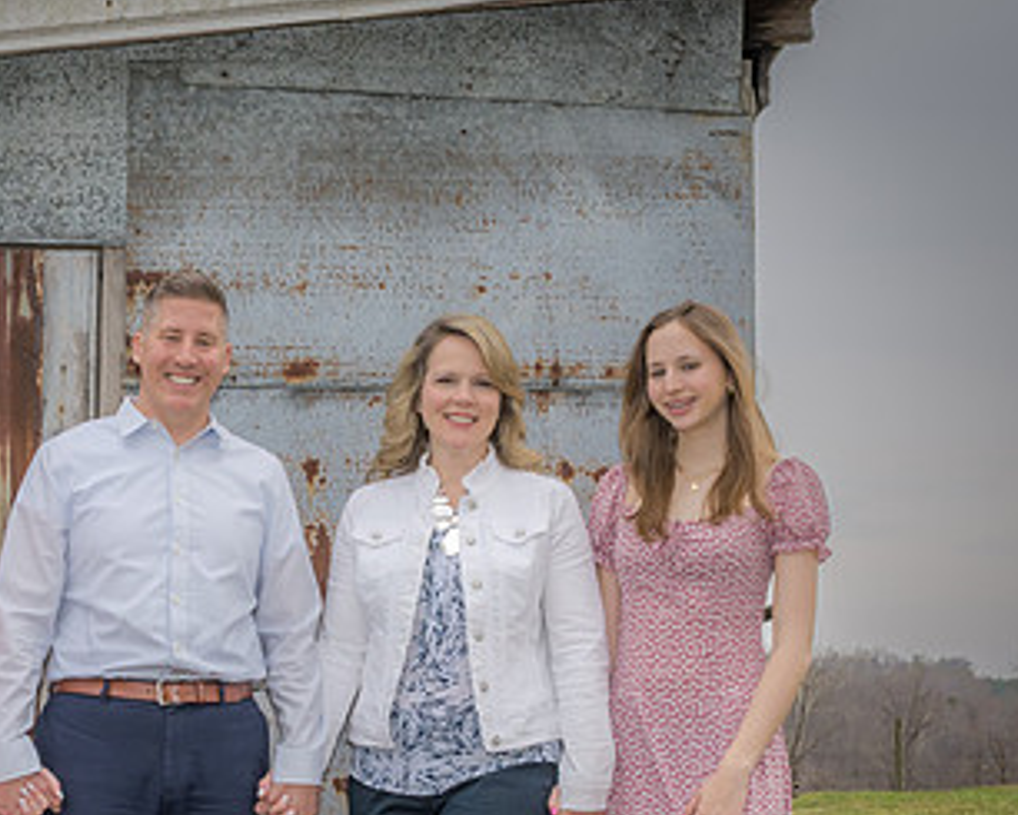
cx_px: 267
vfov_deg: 19.0
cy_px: 640
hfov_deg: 23.6
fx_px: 2411
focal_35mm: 80
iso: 140
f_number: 8
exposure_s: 1/250
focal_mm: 24
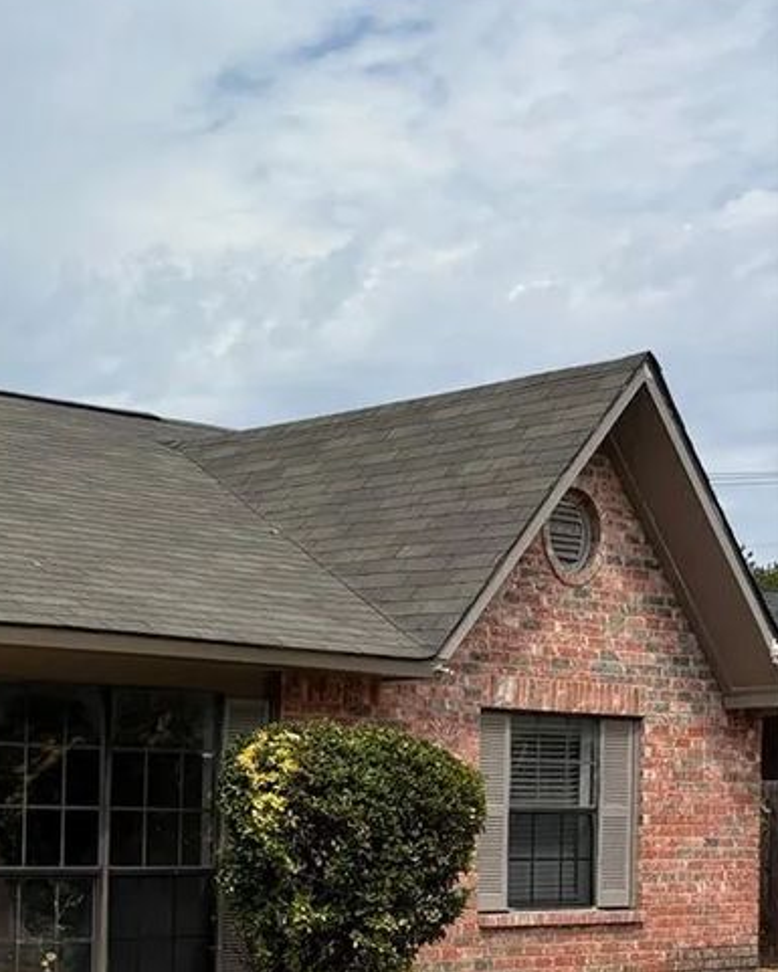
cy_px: 836
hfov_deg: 19.5
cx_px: -251
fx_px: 2072
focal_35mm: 72
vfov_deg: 25.7
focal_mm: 5.96
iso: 50
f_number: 1.6
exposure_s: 1/5814
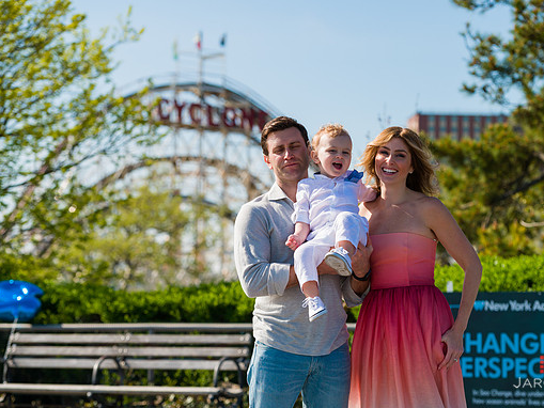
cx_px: 306
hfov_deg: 17.1
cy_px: 205
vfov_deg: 12.9
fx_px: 1808
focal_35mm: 115
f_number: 5
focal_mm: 105
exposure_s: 1/2500
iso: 200
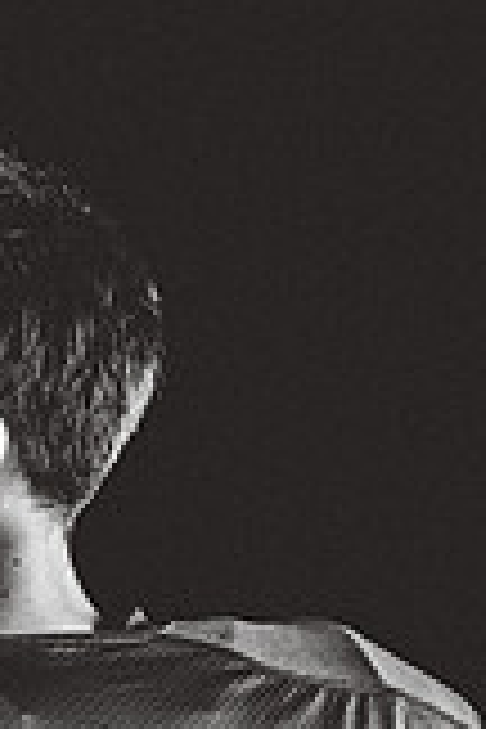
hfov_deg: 4.9
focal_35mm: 281
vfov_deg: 7.3
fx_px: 5690
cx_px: 9
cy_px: 918
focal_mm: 101
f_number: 4
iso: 200
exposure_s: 1/160
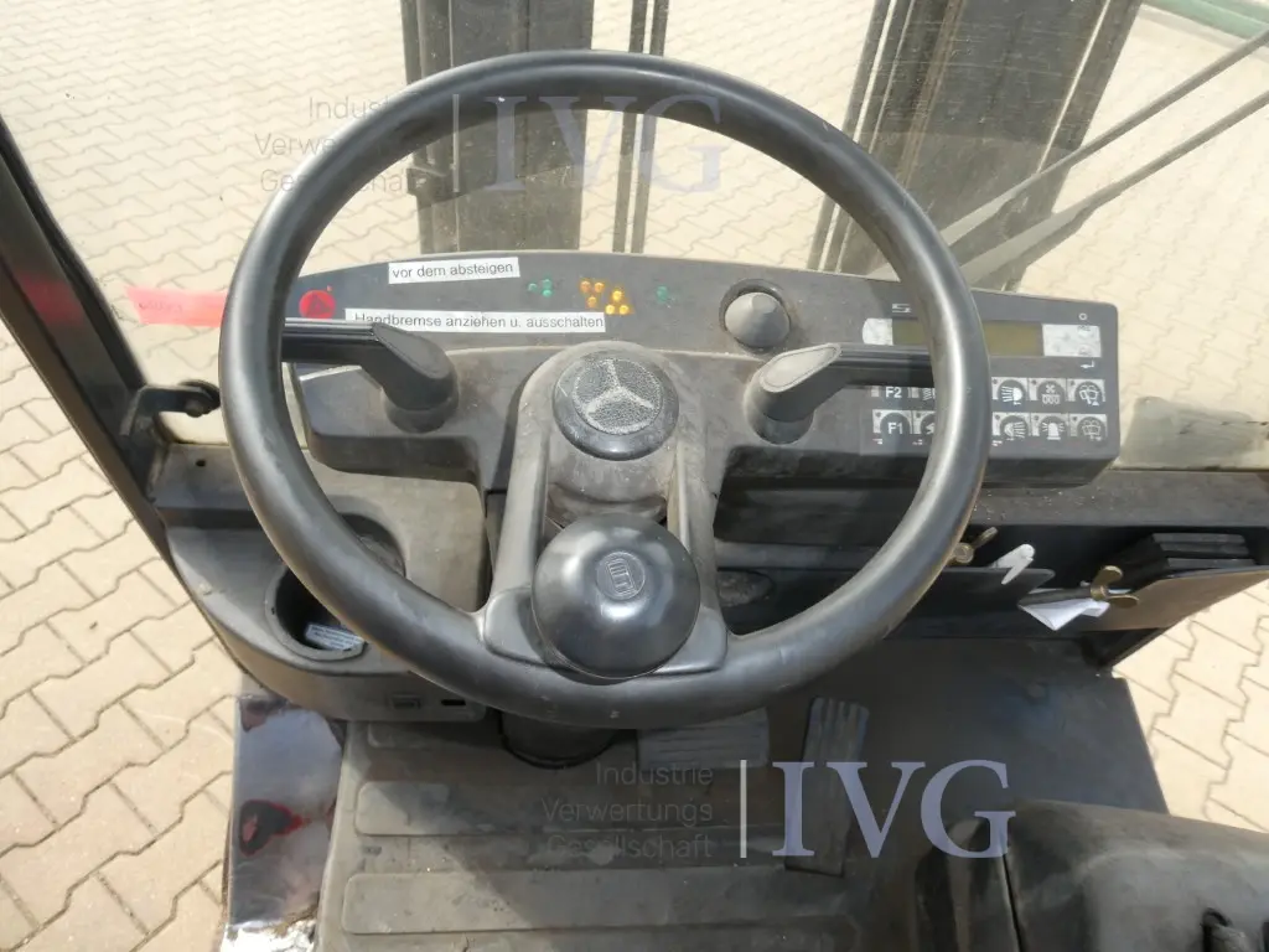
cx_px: 634
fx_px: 880
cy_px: 476
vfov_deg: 56.8
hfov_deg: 71.6
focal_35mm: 24
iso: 80
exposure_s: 1/125
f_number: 3.3
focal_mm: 4.3
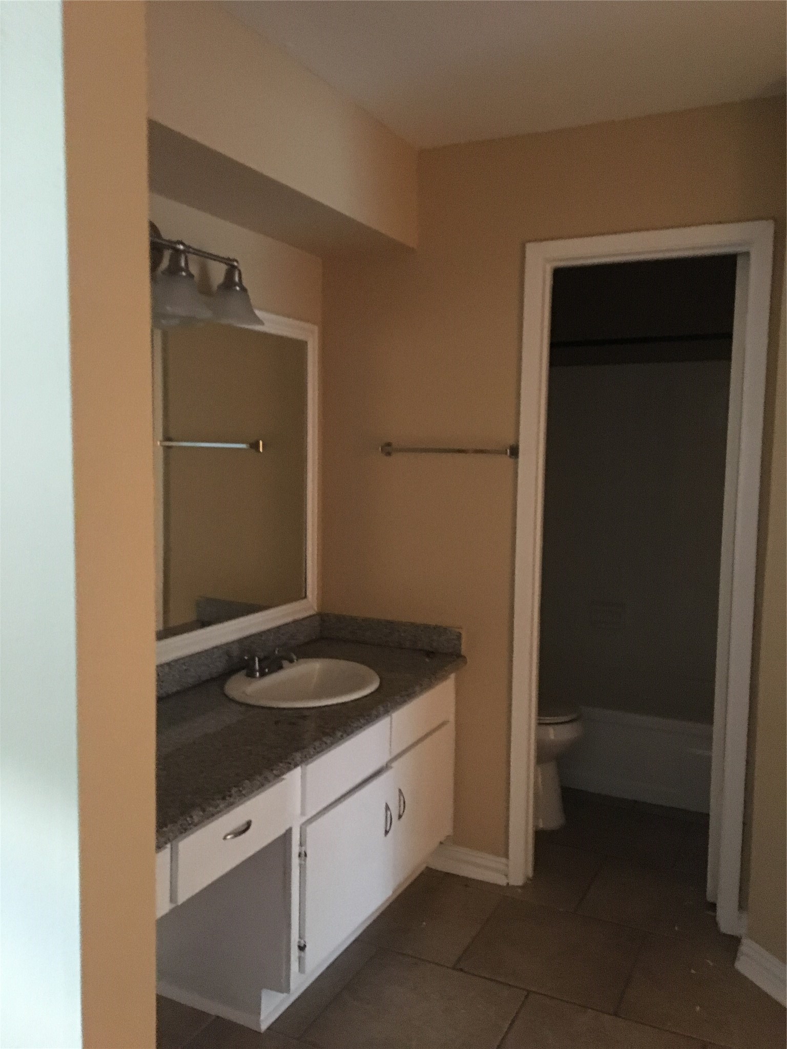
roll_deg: +1.2
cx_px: 394
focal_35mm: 29
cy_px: 524
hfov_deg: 48.2
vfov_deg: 61.7
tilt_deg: -3.3
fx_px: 879
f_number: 2.2
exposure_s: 1/15
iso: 320
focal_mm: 4.15
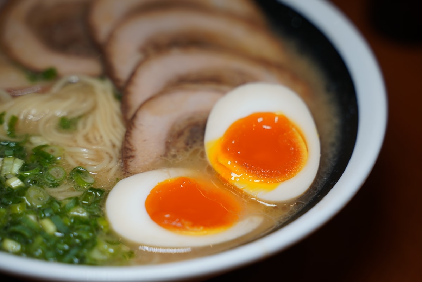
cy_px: 141
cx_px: 211
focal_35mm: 75
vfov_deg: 18.2
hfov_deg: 27.0
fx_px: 879
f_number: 4
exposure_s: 1/80
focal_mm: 75
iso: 125
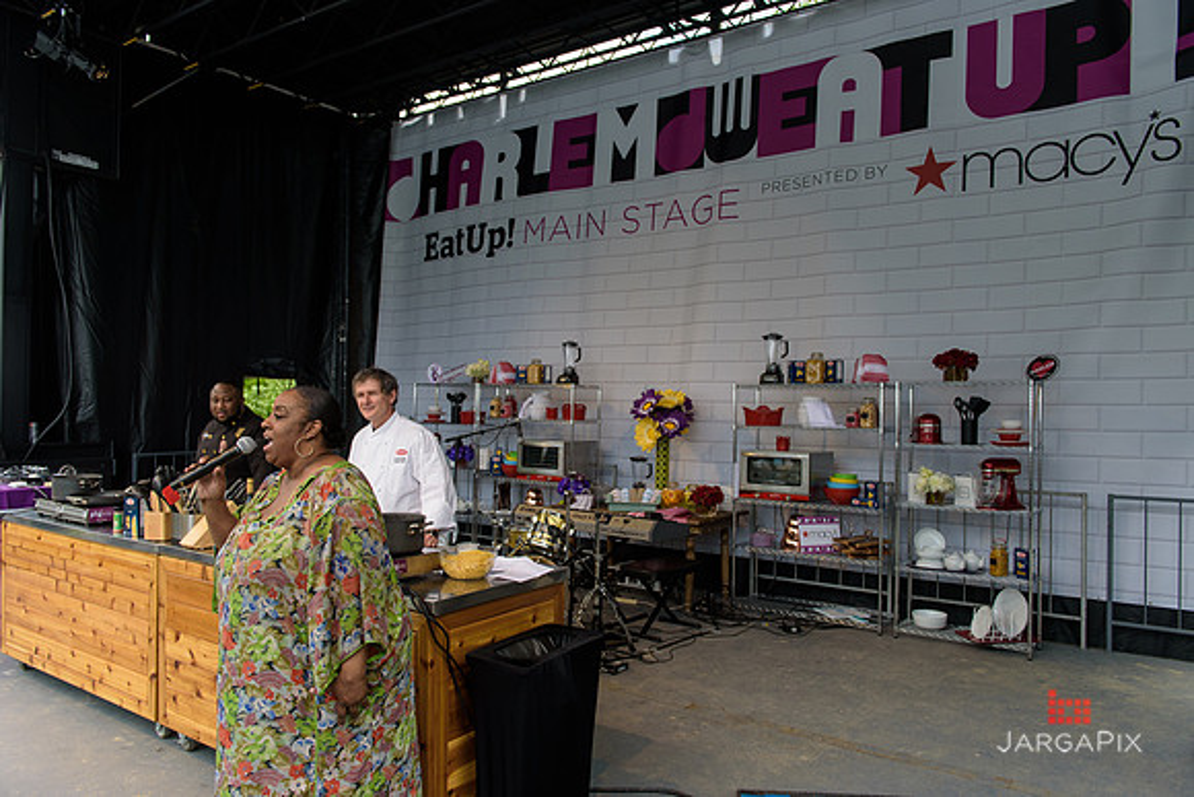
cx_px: 597
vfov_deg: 49.6
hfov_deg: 69.4
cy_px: 398
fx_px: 862
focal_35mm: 26
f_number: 3.2
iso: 250
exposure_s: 1/800
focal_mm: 26
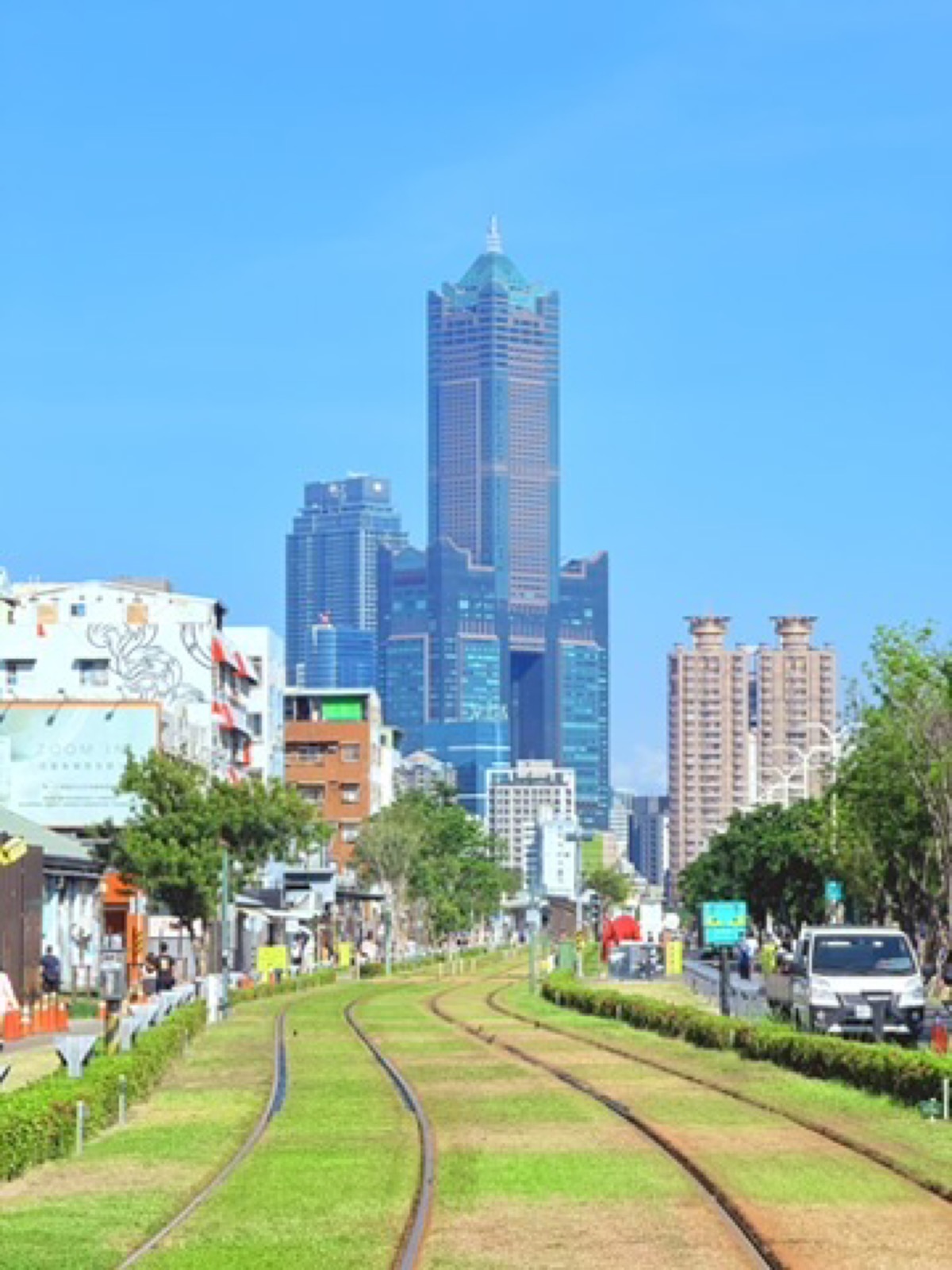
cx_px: 476
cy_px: 635
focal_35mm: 120
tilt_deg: +3.2
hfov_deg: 12.3
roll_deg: -0.6
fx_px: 4400
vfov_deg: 16.4
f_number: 2.8
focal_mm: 15.66
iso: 50
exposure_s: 1/1689
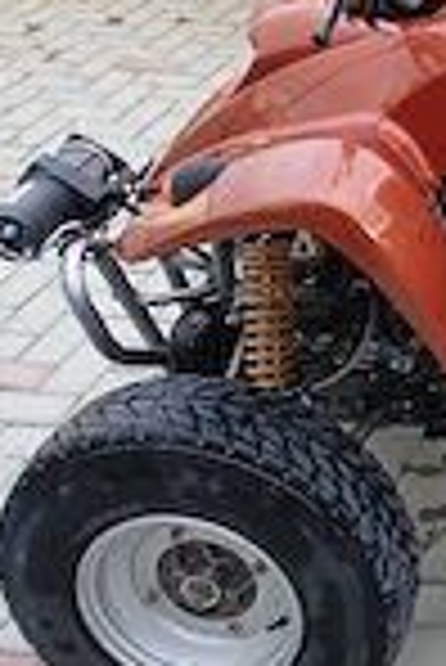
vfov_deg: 27.7
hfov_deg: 17.0
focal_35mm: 73
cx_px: 658
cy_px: 351
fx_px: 1353
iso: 80
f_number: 1.8
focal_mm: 3.98
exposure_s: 1/50.3
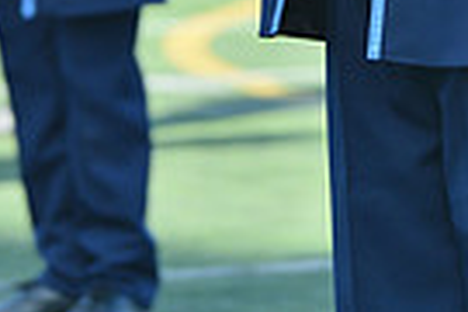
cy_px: -413
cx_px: 392
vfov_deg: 2.1
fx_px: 8657
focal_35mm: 666
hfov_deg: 3.1
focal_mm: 200
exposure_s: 1/400
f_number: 6.3
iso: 125
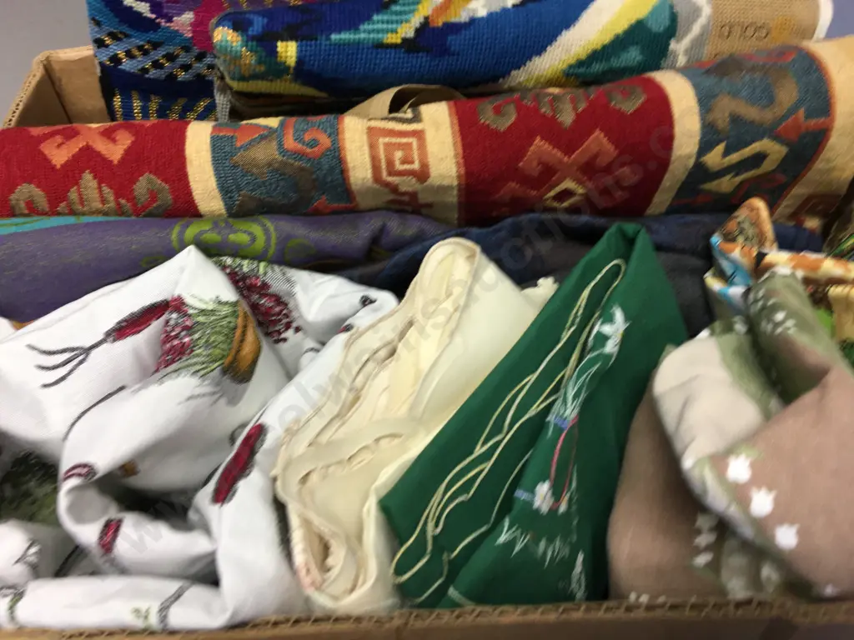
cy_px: 320
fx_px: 715
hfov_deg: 61.7
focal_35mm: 29
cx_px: 427
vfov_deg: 48.2
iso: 50
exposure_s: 1/33
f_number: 2.2
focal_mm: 4.15
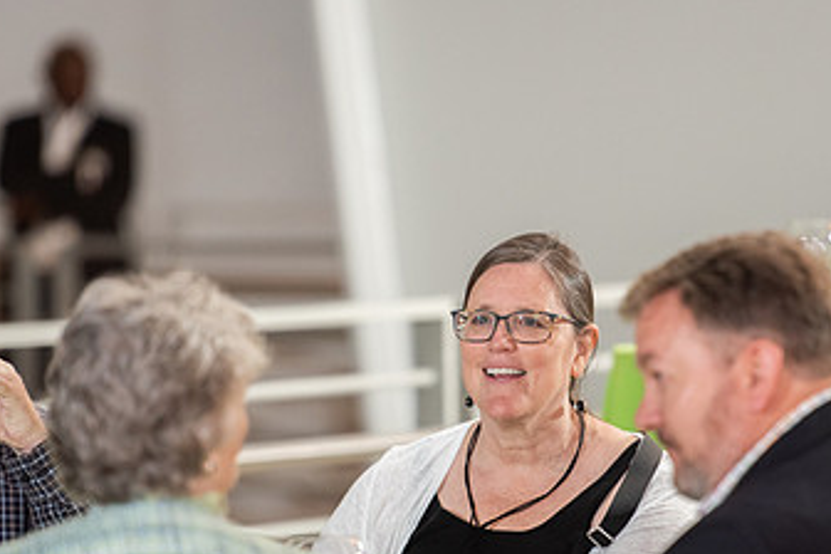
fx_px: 8079
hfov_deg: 5.9
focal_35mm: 350
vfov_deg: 3.9
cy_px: 333
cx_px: 485
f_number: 2.8
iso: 1250
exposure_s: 1/200
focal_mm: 200
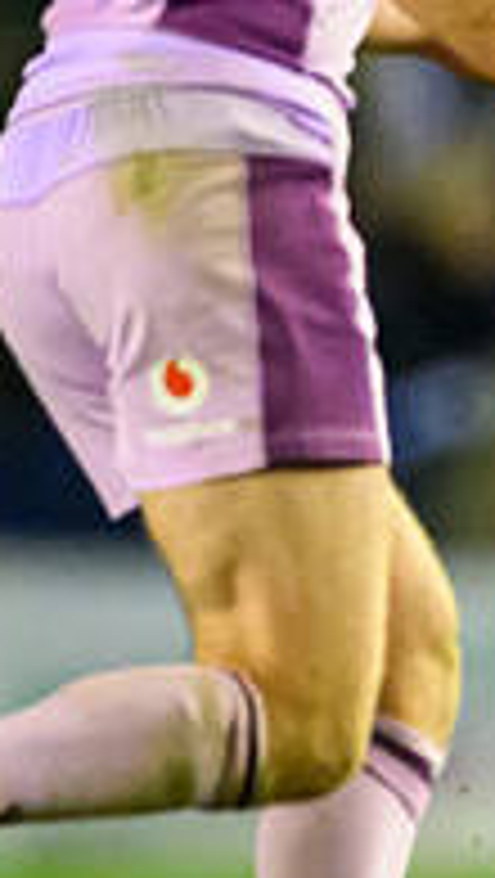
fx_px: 77116
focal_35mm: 3312
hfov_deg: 0.4
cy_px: 636
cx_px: 1190
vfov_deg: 0.7
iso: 10000
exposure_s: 1/1000
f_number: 4
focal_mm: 560
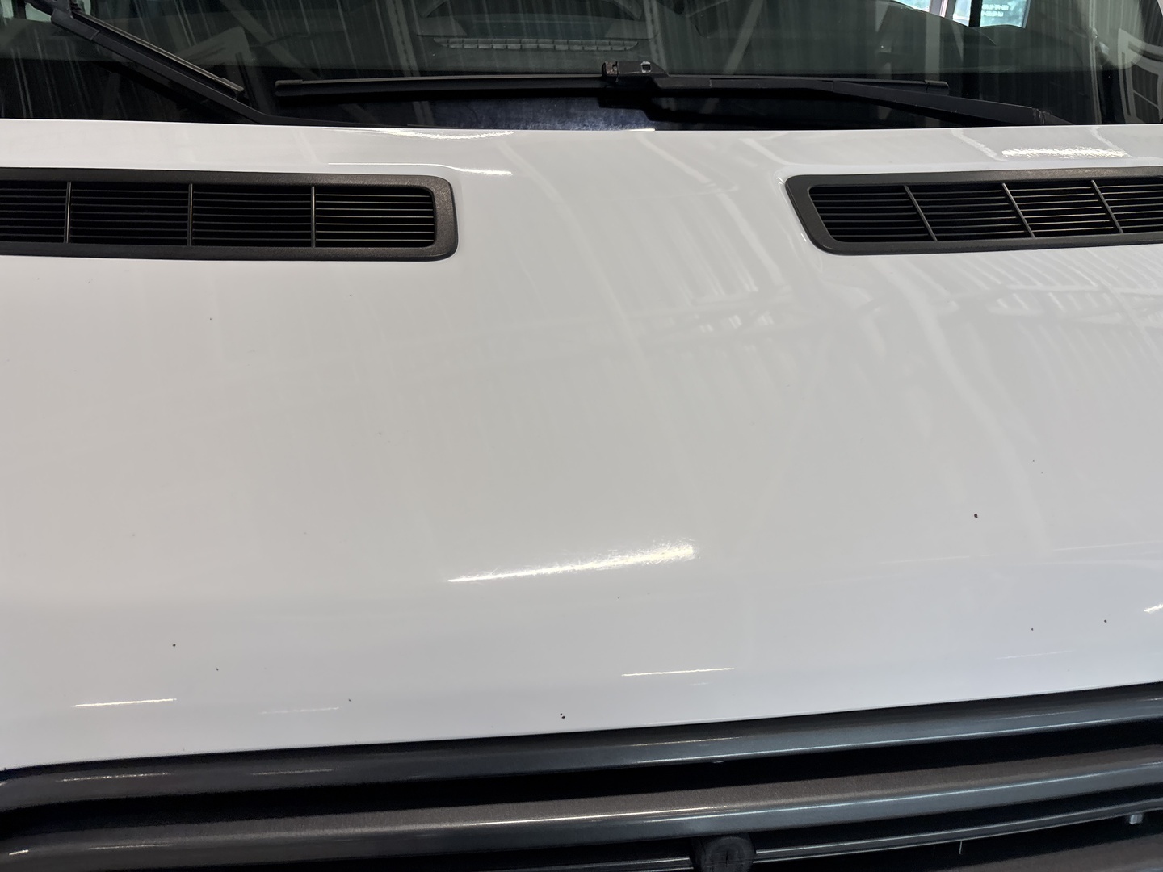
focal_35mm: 26
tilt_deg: -30.8
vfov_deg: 53.1
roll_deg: -3.7
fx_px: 874
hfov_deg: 67.3
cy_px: 436
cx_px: 582
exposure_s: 1/121
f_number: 1.6
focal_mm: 5.96
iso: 40
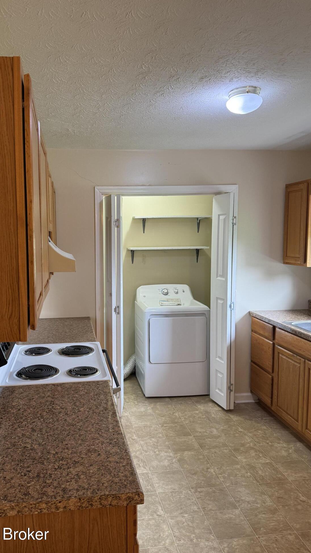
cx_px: 113
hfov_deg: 42.5
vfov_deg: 69.9
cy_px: 275
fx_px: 396
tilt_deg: -5.0
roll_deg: -0.9
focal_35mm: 27
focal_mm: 6.76
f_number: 1.78
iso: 160
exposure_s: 1/60
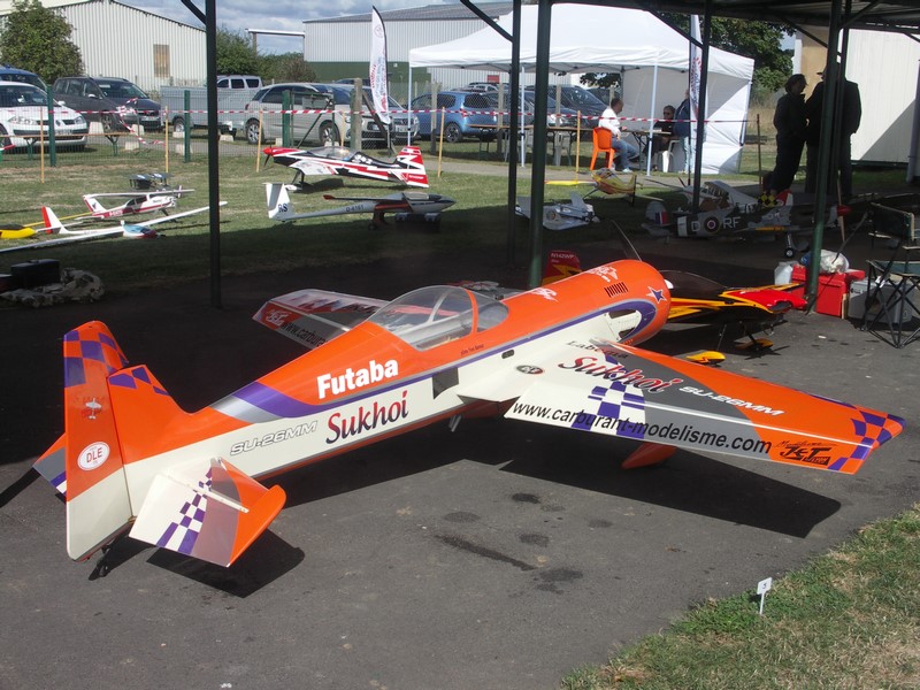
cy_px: 345
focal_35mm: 47
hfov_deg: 40.4
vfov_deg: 30.9
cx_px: 460
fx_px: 1249
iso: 100
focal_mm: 12.1
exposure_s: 1/400
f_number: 7.1
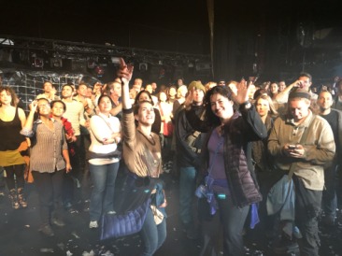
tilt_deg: -9.3
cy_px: 128
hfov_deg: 61.7
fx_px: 286
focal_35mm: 29
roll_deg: +0.7
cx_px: 171
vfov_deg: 48.2
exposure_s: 1/17
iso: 200
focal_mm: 4.15
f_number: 2.2
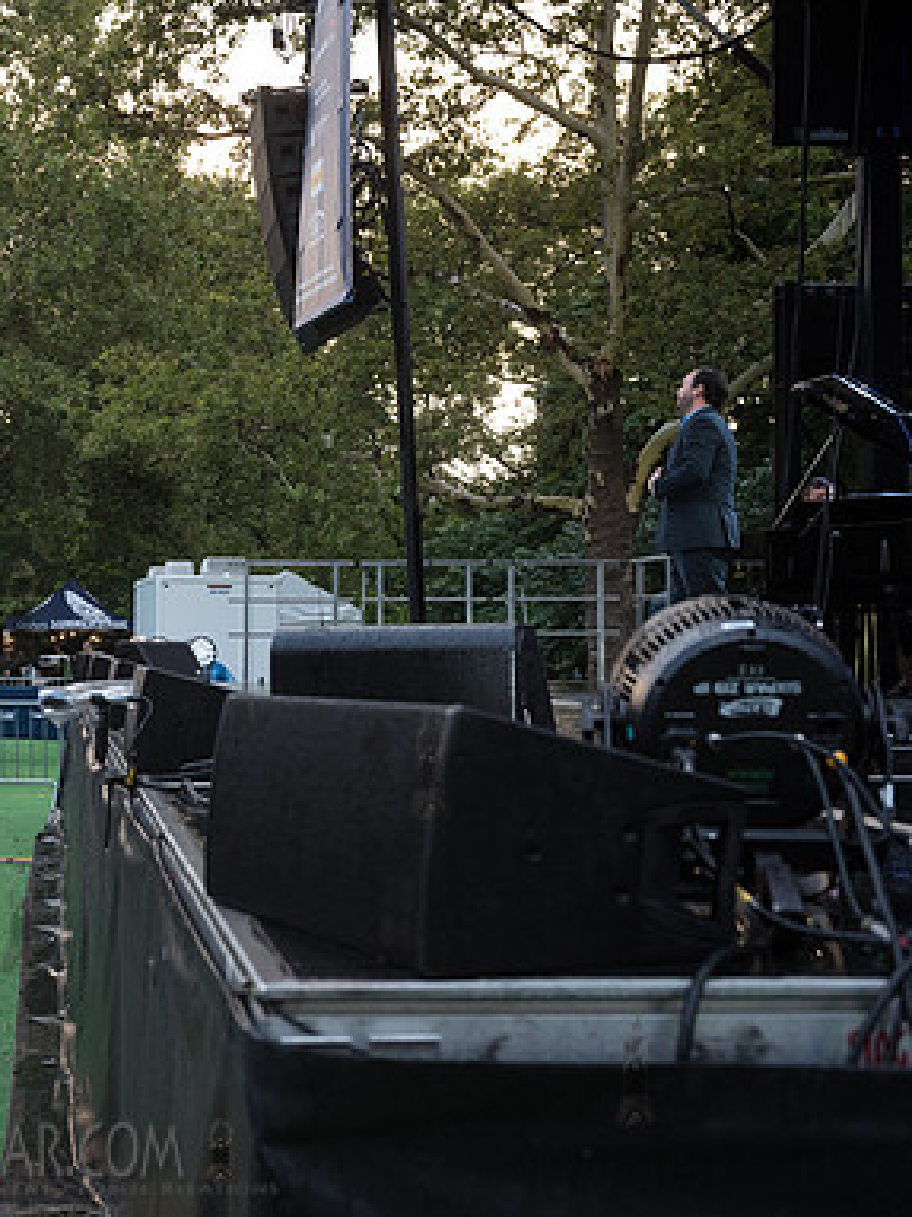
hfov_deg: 27.1
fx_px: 1793
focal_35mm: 51
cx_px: 19
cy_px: 608
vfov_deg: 37.5
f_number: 4.5
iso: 1600
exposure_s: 1/500
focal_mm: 35
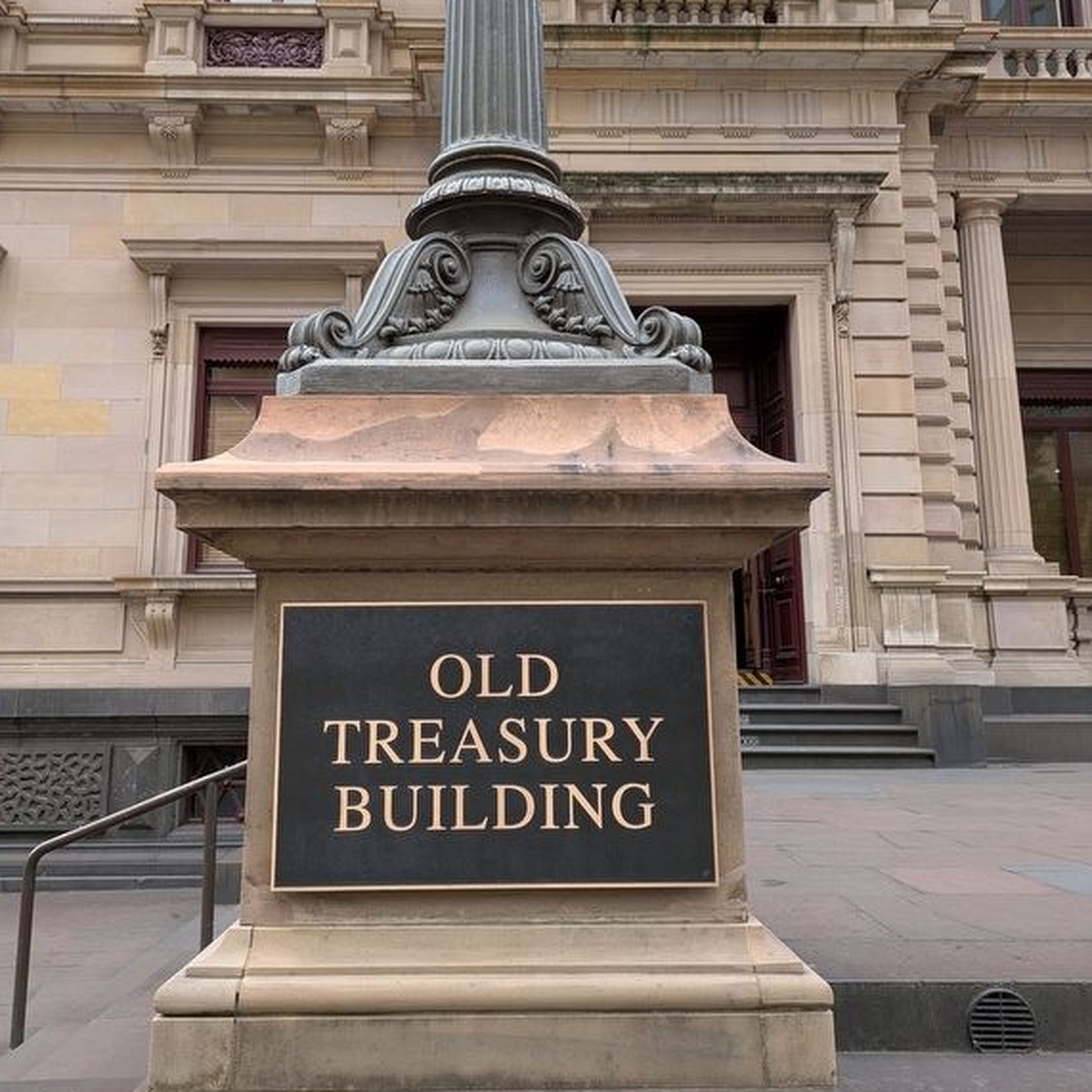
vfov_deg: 52.4
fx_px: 1106
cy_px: 476
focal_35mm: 31
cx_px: 521
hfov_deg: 52.5
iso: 43
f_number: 1.89
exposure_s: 1/153
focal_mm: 5.43
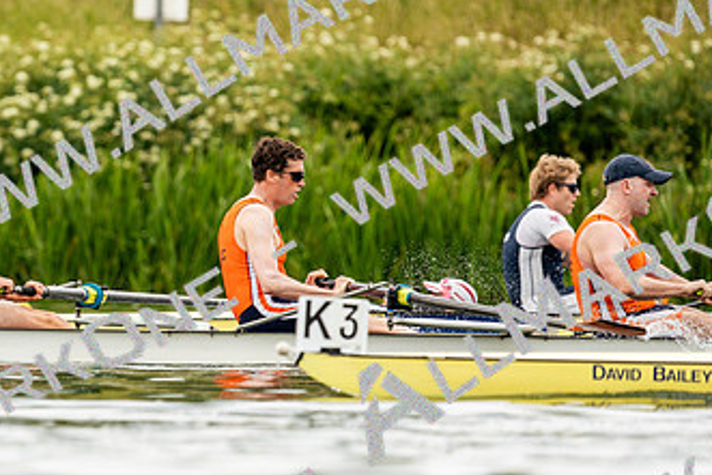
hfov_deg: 2.4
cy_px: 261
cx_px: 174
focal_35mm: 877
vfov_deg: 1.6
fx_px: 17352
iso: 500
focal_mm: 500
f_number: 6.3
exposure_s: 1/2000
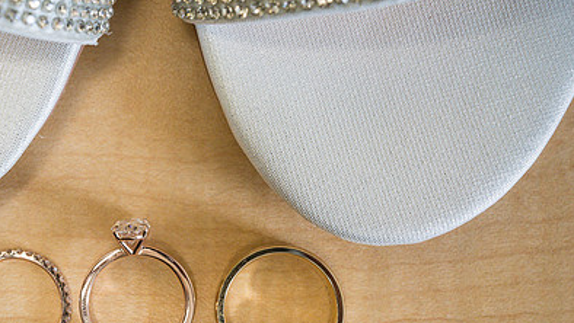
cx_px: 172
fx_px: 837
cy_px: 172
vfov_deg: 21.9
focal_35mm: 55
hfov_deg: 37.2
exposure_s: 1/125
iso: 2000
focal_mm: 35
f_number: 8
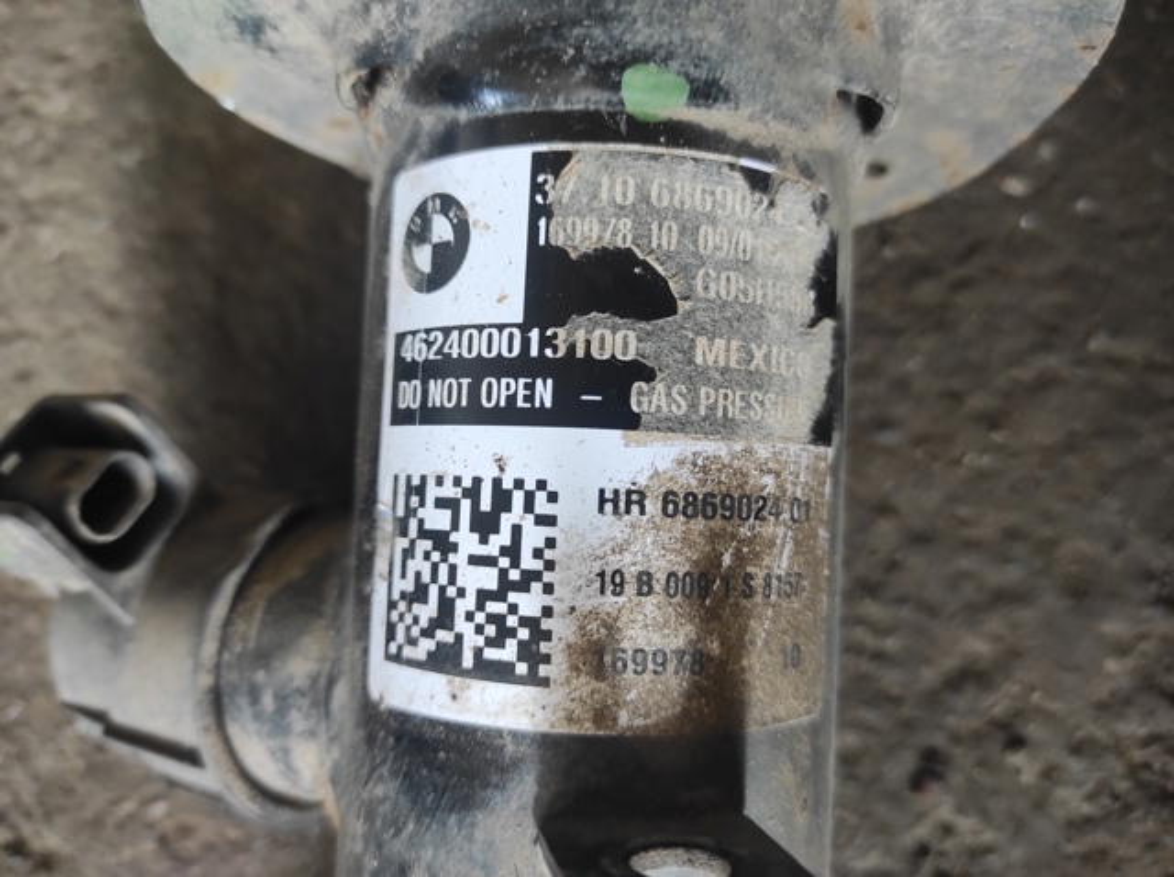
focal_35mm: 25
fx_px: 847
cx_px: 587
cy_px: 438
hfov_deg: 69.5
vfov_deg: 54.8
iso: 318
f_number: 1.89
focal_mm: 5.43
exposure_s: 1/50
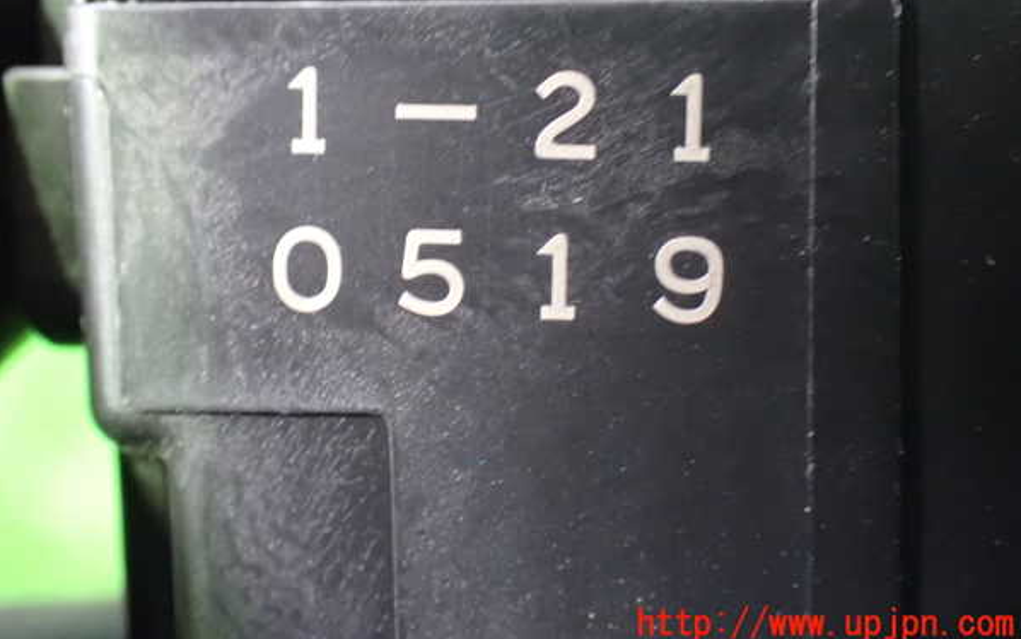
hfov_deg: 40.3
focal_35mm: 50
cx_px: 510
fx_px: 1392
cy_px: 261
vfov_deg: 25.8
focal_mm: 8.4
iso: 1600
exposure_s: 1/10
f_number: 3.1
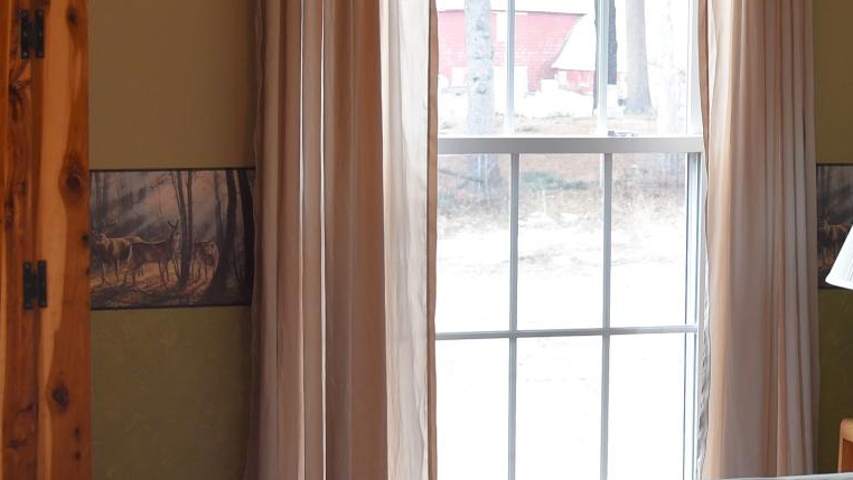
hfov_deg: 21.2
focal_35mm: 99
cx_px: 728
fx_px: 2240
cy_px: 215
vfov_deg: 12.2
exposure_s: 1/60
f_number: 4
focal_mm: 24
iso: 400
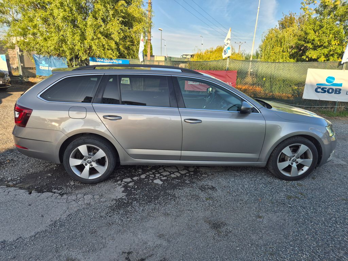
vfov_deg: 58.9
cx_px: 174
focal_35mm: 23
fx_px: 231
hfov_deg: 73.9
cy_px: 130
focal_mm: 5.4
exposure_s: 1/938
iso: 25
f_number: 1.8
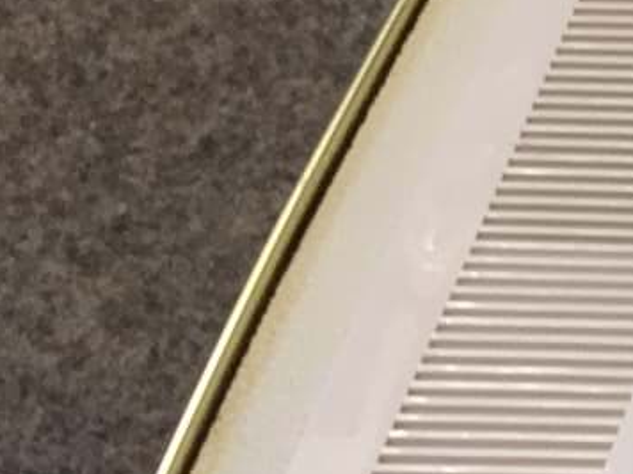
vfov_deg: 8.7
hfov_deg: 9.9
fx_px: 2999
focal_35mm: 164
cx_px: 1727
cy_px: 875
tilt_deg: -53.6
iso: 80
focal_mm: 4.15
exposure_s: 1/33
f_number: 2.2
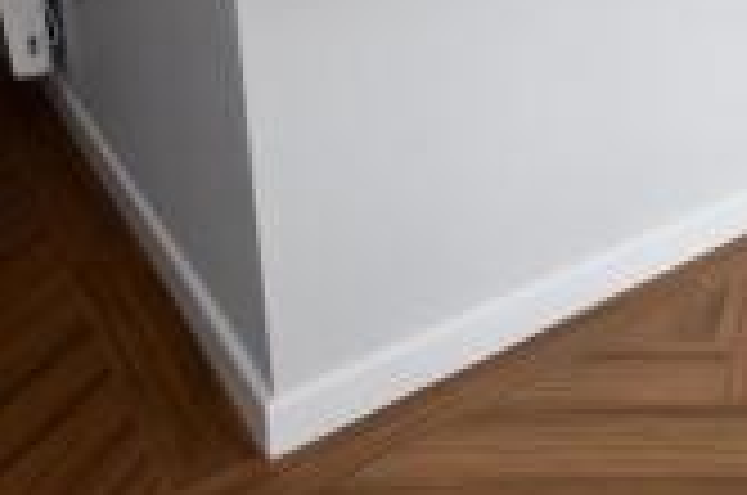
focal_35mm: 47
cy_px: -178
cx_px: 922
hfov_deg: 33.1
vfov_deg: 24.1
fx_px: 982
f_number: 5.6
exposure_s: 1/125
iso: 640
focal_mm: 11
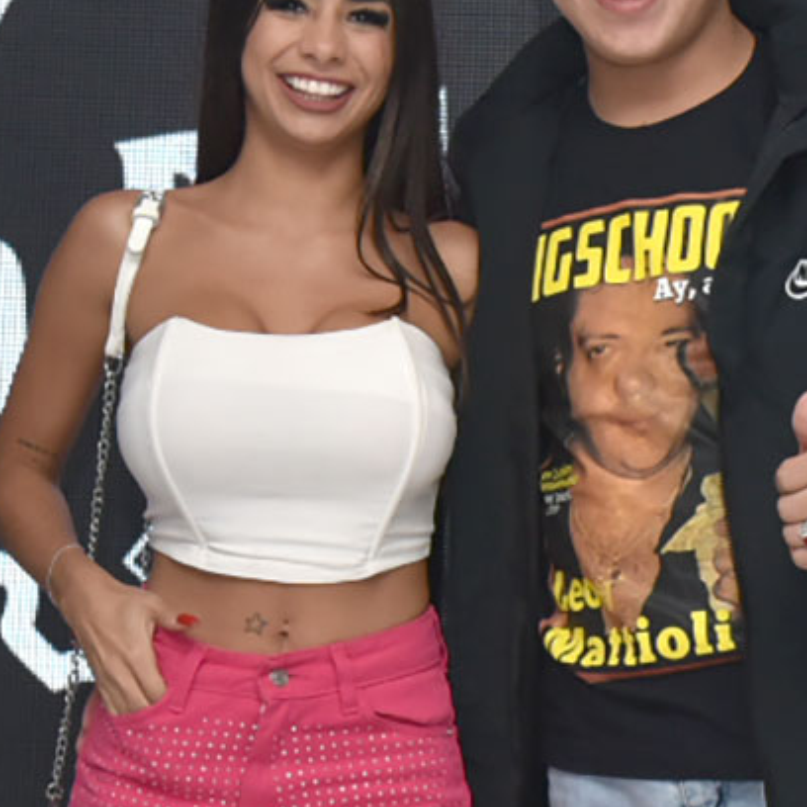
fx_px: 4009
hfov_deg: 11.4
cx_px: 748
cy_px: 738
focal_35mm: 152
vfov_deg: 11.4
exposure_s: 1/250
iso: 800
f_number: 5.6
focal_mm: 38
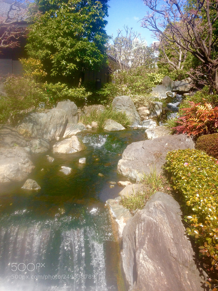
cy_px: 146
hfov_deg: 40.7
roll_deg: -1.6
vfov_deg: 52.6
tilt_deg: -13.2
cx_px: 109
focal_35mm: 35
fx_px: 294
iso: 50
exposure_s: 1/863
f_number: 2.4
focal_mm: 4.28
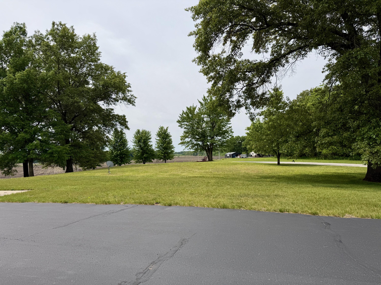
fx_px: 264
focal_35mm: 24
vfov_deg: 56.8
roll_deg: +2.7
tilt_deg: +3.3
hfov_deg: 71.6
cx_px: 190
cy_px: 142
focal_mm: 6.76
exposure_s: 1/5714
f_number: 1.78
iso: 80
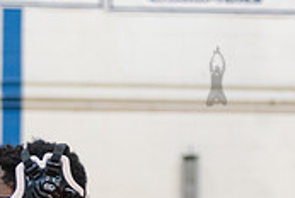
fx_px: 2233
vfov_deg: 5.0
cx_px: -114
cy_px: 323
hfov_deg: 7.5
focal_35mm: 272
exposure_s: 1/400
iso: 4000
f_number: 3.5
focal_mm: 80
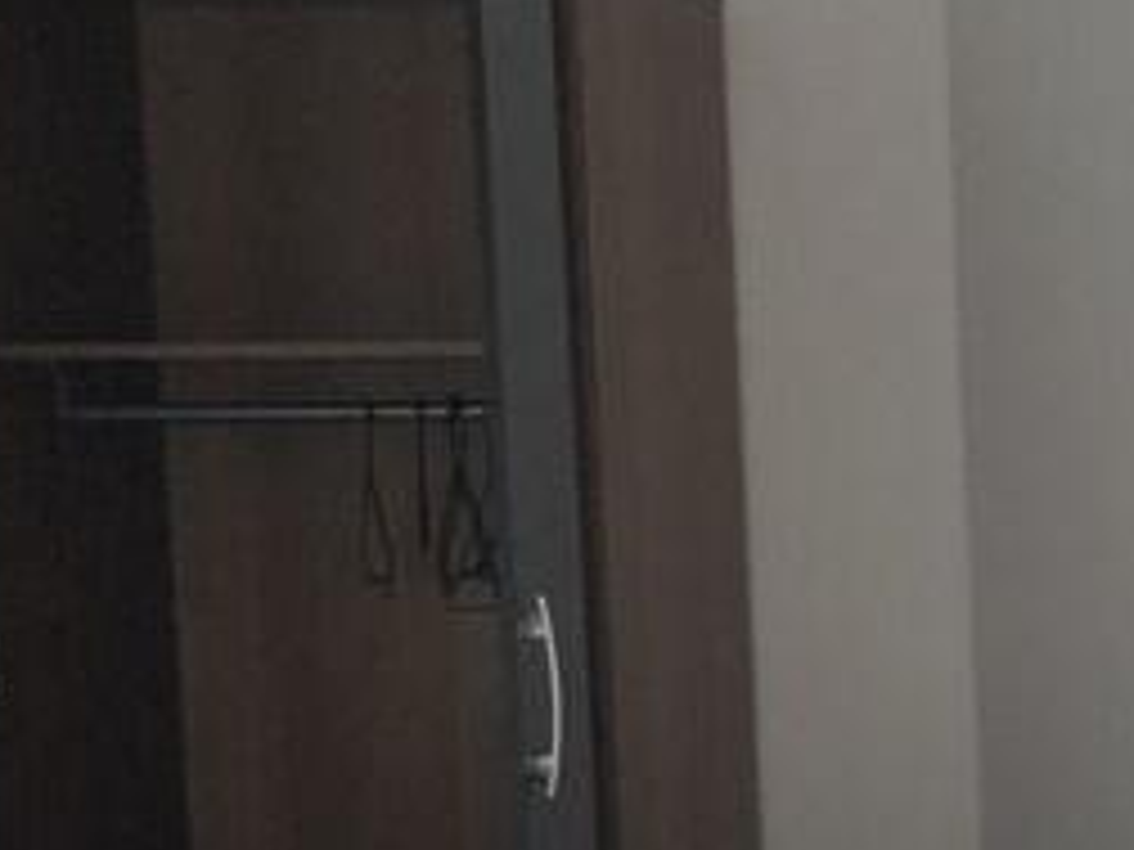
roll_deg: +0.6
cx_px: 1886
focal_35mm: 114
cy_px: 958
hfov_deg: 15.4
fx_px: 3735
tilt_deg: -7.8
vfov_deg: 12.7
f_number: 1.8
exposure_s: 1/50
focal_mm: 3.99
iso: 32
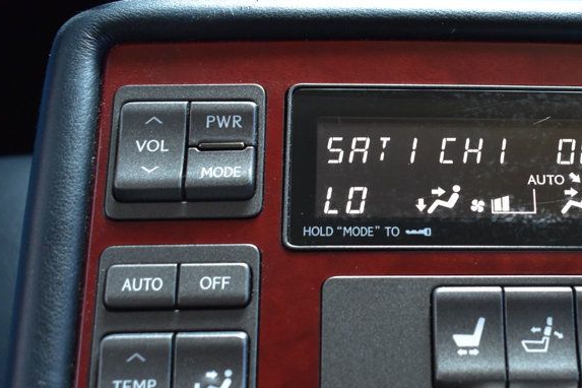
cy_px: 281
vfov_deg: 18.1
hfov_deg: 26.2
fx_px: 1212
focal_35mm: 75
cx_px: 513
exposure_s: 1/15
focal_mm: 28
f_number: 5.6
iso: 1600
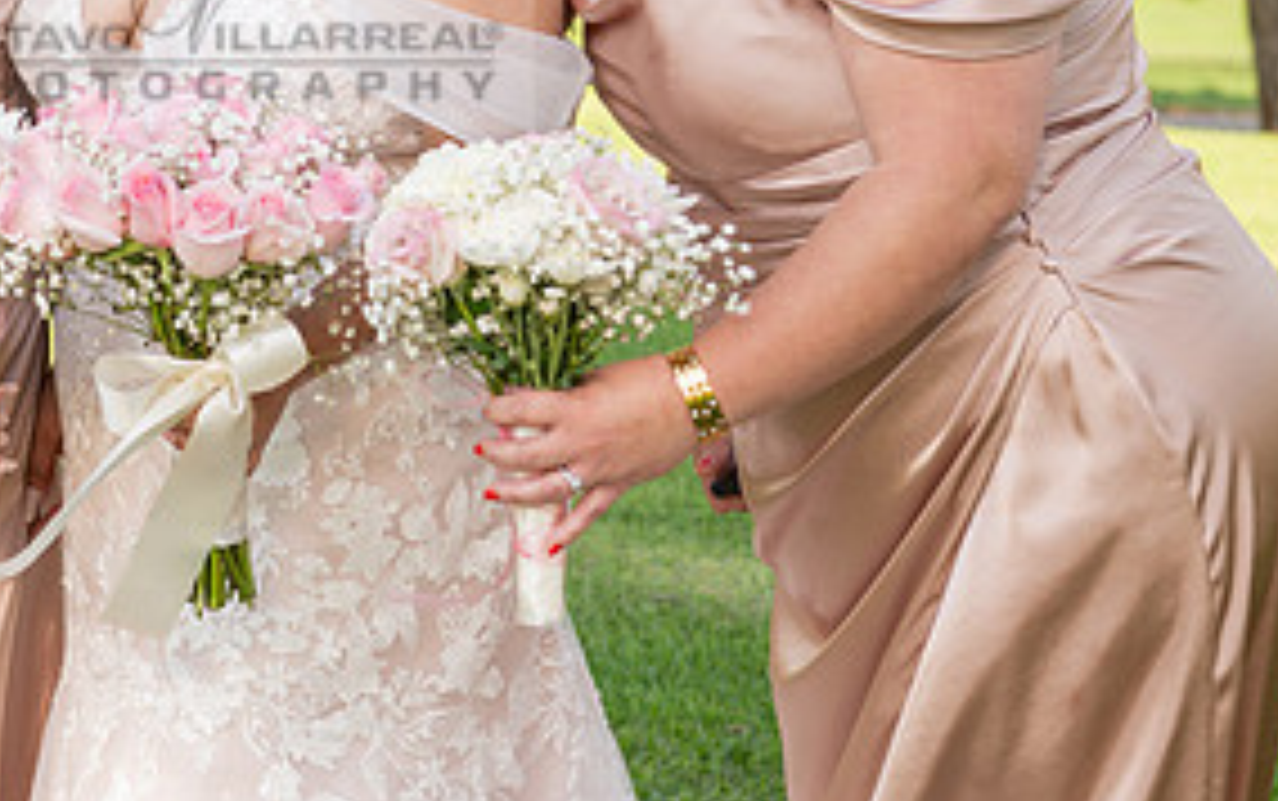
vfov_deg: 12.5
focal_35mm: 104
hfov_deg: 19.7
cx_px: 153
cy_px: 25
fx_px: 3625
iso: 80
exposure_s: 1/160
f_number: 4
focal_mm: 50
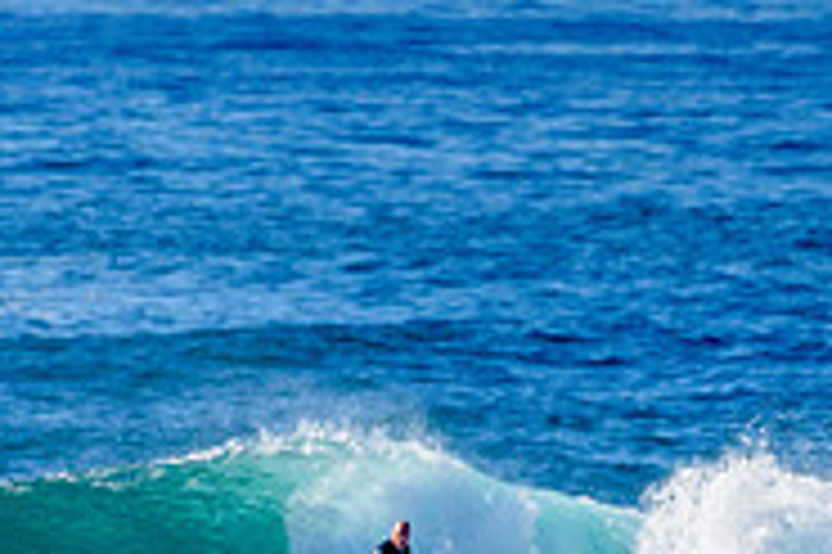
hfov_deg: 1.1
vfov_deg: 0.7
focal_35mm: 1927
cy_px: 581
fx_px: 44495
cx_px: 282
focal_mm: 500
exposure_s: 1/2000
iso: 200
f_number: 5.6
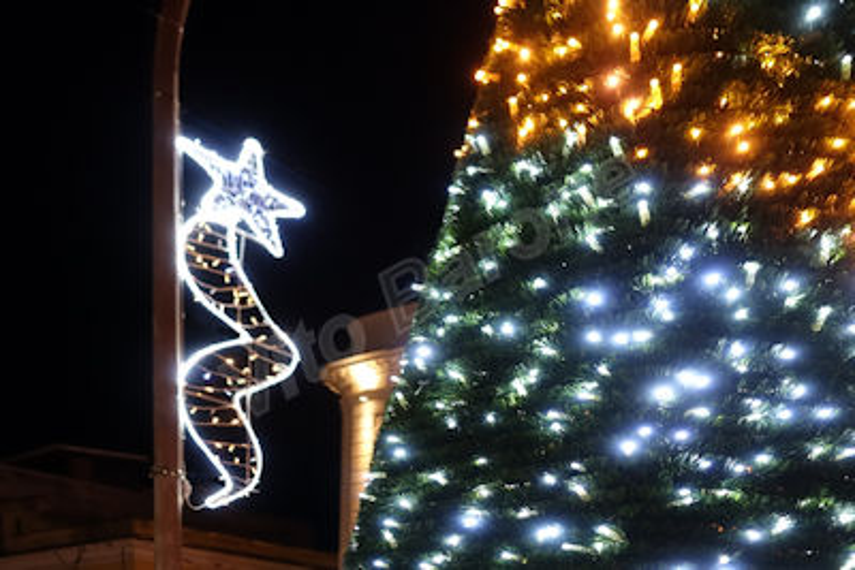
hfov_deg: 49.5
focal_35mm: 39
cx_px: 428
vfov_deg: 34.2
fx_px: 927
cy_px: 285
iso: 800
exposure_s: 1/40
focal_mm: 14.3
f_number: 2.8
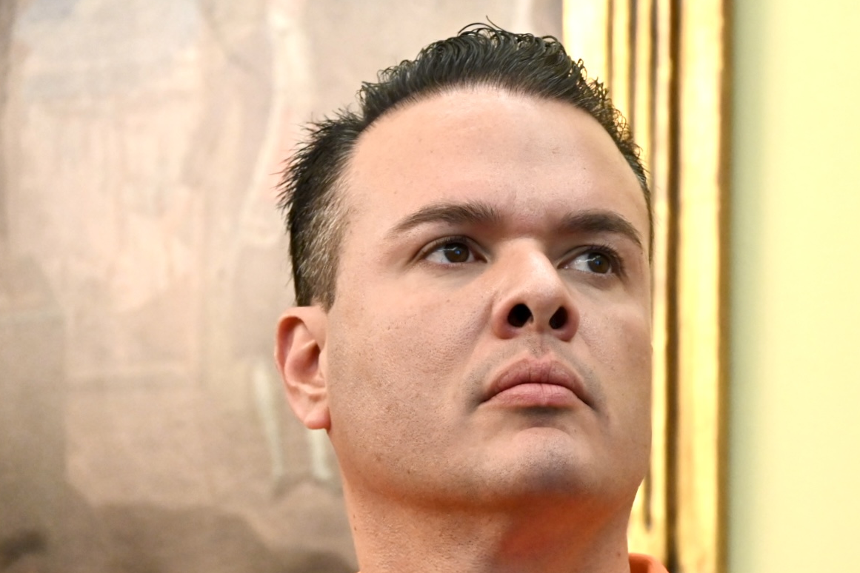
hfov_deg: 8.7
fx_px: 5661
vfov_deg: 5.8
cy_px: 350
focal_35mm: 237
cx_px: 558
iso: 4000
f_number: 5.6
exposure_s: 1/160
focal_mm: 120
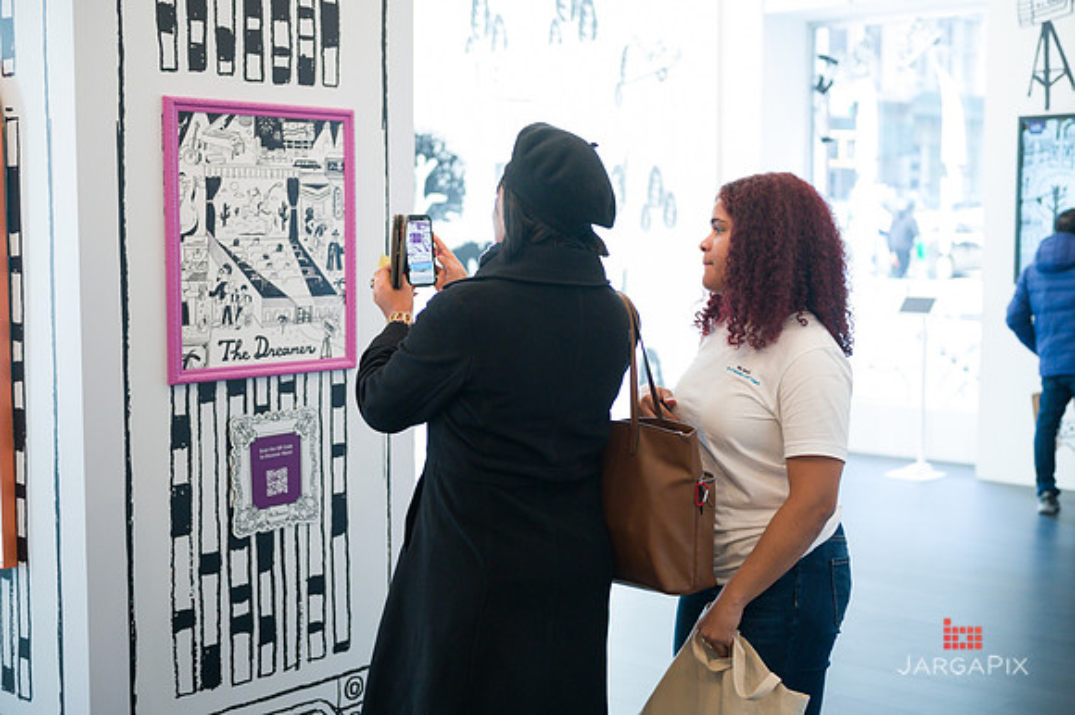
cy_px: 358
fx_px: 1492
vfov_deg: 27.0
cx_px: 538
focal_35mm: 50
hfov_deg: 39.6
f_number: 3.5
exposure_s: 1/320
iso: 2500
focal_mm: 50
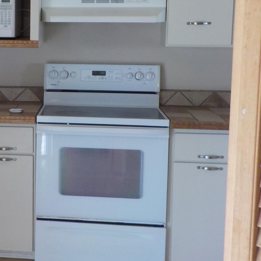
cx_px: -16
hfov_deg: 23.6
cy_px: 80
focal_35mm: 69
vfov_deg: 24.8
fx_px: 589
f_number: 3.3
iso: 125
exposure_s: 1/30
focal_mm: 4.1
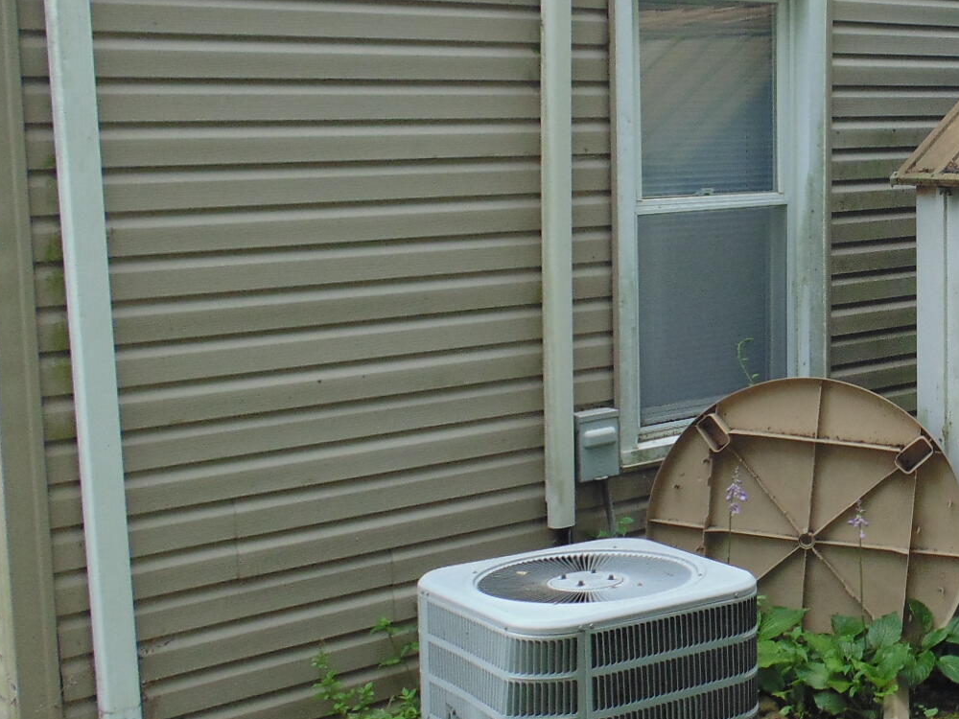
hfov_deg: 31.6
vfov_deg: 25.6
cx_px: 923
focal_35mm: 57
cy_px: 308
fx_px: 1579
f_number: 3.1
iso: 80
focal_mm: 4
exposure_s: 1/200
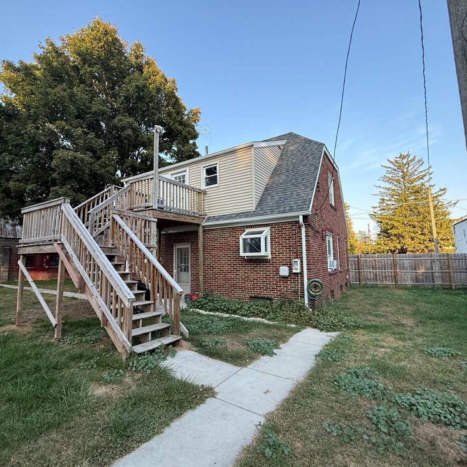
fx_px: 259
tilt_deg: +5.2
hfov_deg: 83.9
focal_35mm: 17
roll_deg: +1.1
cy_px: 235
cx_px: 219
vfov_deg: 84.0
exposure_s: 1/286
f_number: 2.2
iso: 64
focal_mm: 2.22
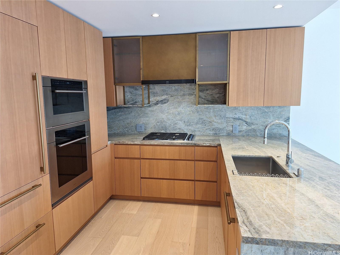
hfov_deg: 73.9
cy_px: 128
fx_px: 226
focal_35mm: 23
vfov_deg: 58.9
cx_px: 170
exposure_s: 1/120
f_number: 1.8
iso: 64
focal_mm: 5.54
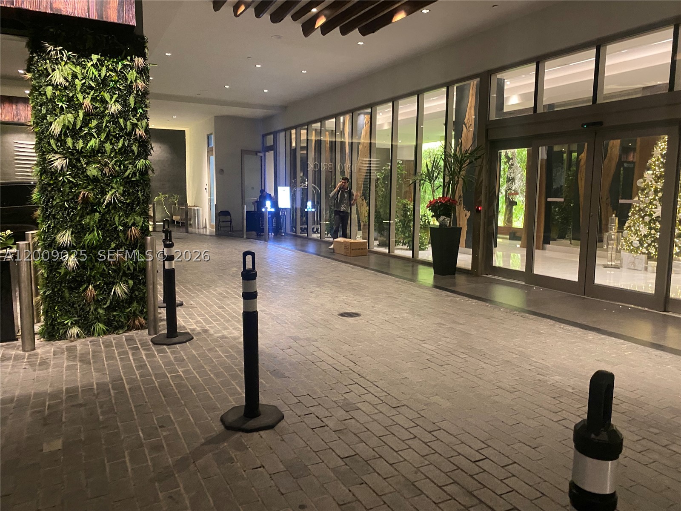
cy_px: 256
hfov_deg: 67.3
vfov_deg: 53.1
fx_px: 511
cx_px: 340
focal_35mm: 26
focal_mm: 4.25
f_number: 1.8
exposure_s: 1/30
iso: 500
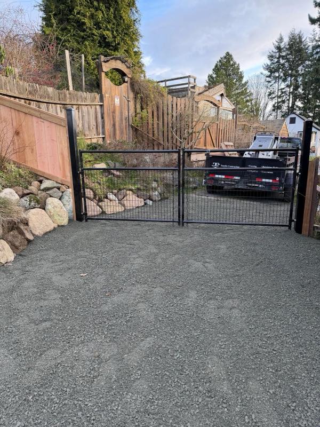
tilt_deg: -12.2
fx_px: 296
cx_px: 160
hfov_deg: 56.8
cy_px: 214
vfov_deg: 71.6
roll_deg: +0.3
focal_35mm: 24
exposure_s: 1/179
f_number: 1.78
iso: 80
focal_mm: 6.76
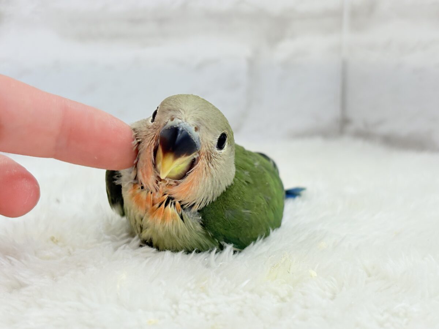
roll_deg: +1.1
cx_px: 220
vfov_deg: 28.0
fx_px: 659
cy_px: 164
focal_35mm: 52
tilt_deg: -10.8
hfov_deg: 36.8
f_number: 1.6
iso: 80
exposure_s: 1/100
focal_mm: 5.96
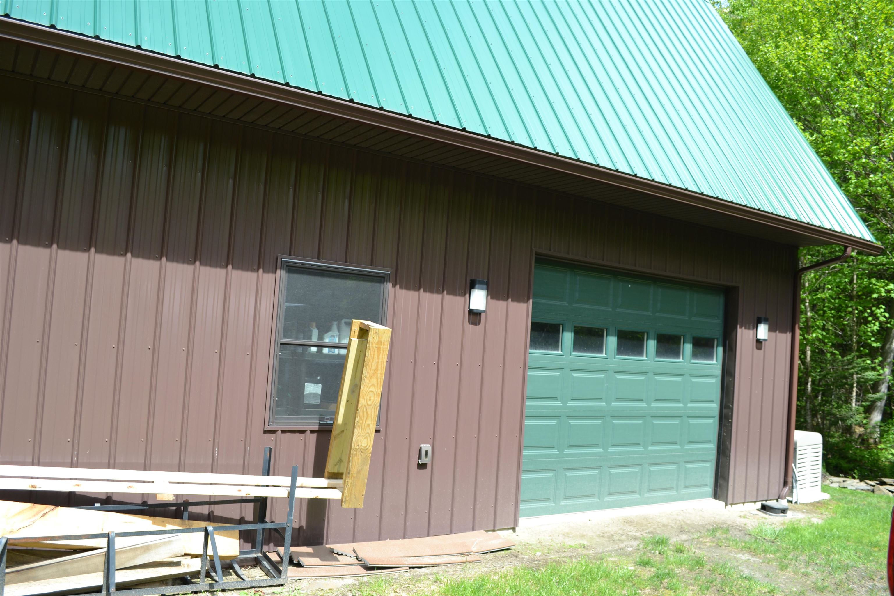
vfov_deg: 43.6
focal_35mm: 30
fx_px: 745
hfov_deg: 61.9
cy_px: 298
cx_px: 447
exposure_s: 1/160
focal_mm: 20
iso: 100
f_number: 6.3
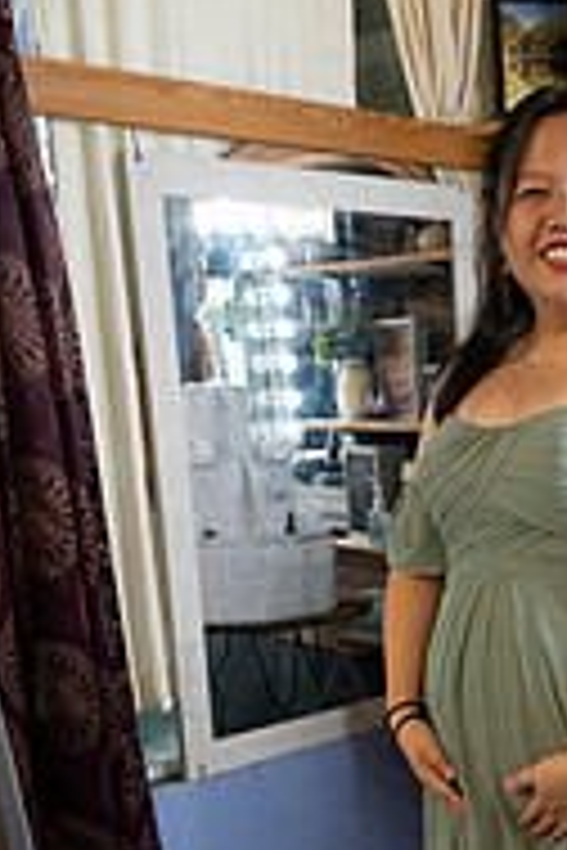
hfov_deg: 23.4
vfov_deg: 32.4
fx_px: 1347
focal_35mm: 57
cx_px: 472
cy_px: 841
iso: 3600
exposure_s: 1/320
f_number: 4
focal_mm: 24
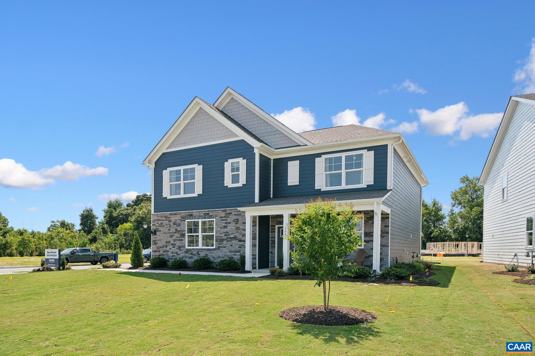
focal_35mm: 22
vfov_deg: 57.2
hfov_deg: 78.6
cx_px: 268
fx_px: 327
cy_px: 178
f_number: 8
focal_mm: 22
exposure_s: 1/320
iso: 100
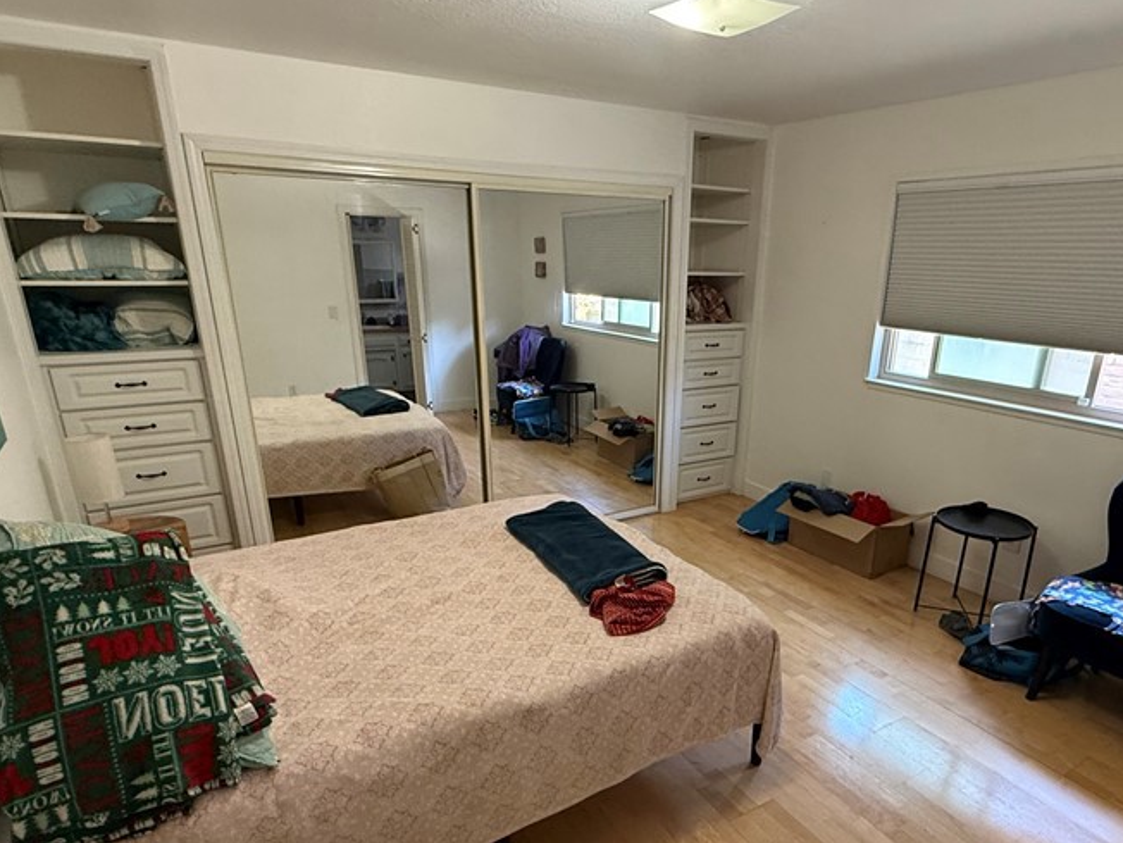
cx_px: 627
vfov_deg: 60.5
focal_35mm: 22
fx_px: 714
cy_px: 514
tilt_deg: -20.5
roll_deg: -1.3
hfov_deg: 76.1
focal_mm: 2.22
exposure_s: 1/60
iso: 400
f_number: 2.2
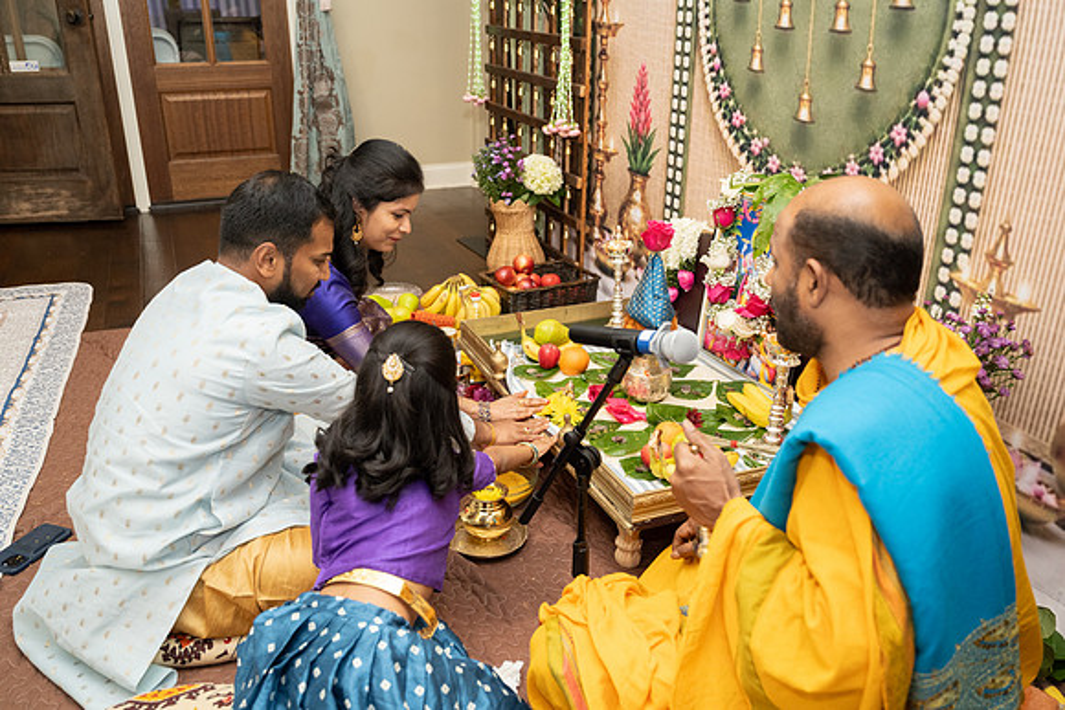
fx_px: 917
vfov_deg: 42.4
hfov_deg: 60.3
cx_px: 529
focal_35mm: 31
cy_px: 355
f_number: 3.2
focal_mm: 29.5
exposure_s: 1/160
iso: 1000
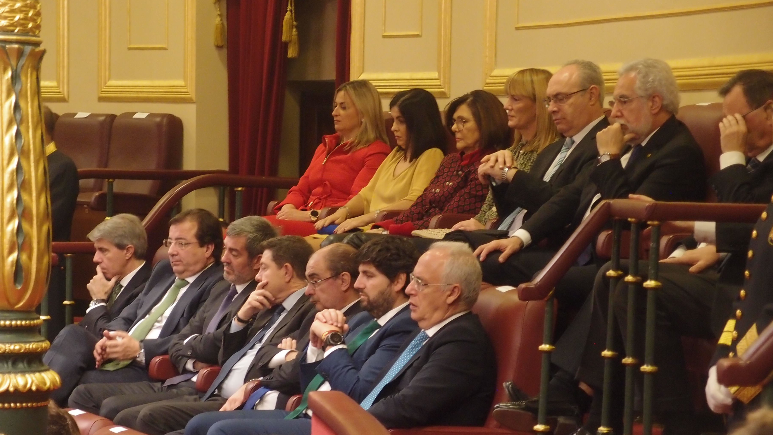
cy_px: 276
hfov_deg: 17.4
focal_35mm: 123
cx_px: 385
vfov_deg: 9.9
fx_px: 2521
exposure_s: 1/40
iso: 400
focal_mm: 24
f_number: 2.5
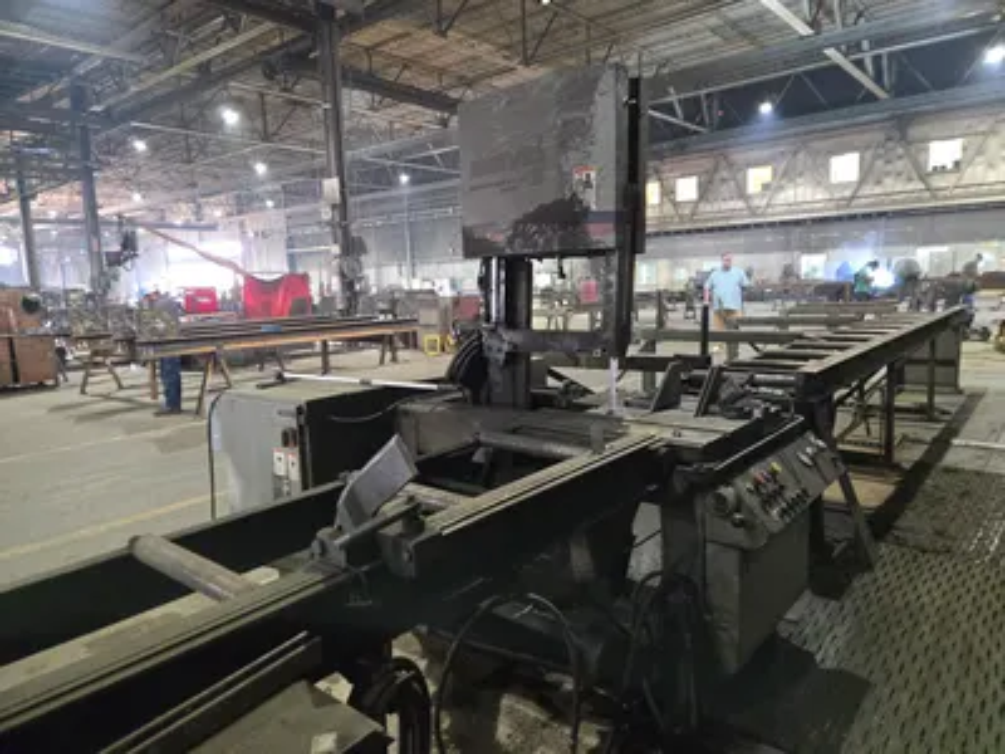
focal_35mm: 23
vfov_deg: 58.9
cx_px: 502
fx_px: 668
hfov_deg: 73.9
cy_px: 377
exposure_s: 1/60
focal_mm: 5.4
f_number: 1.8
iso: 1250
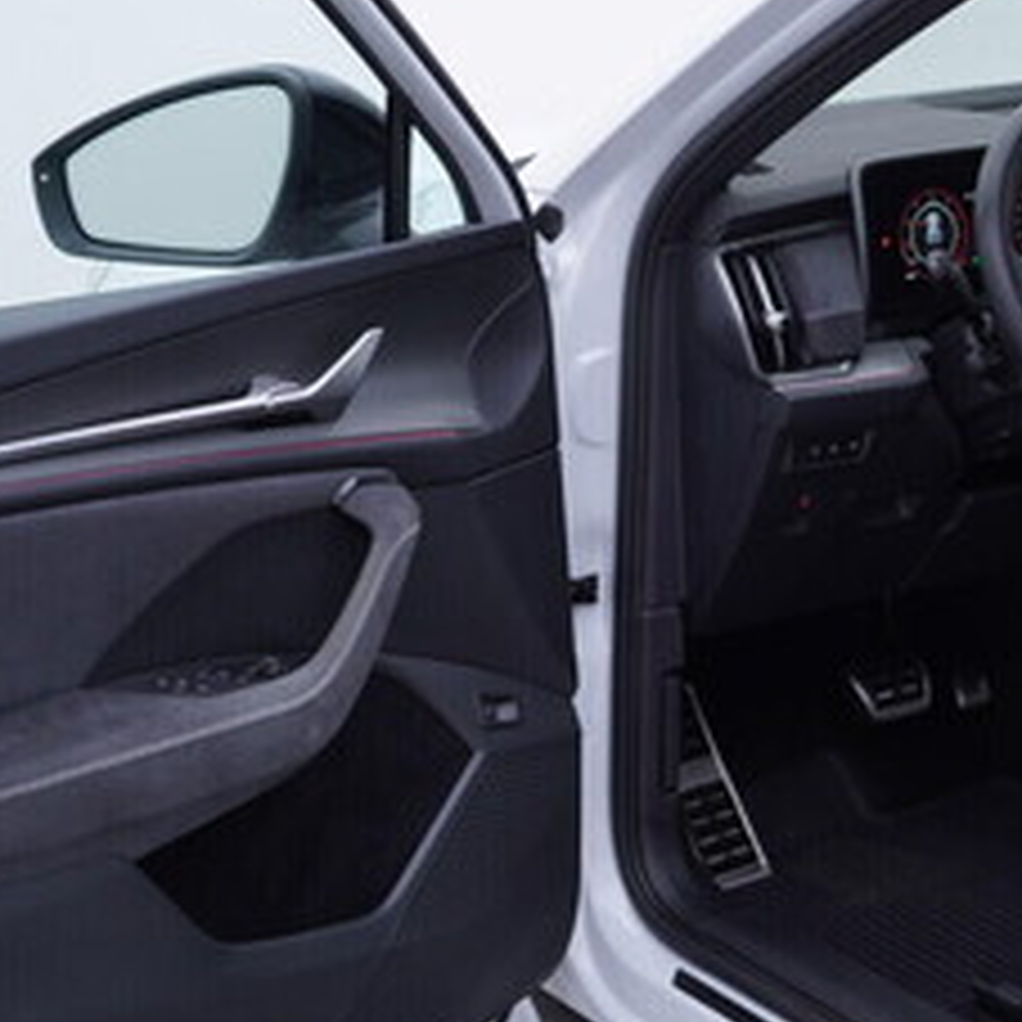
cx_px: 698
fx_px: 2472
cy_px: 506
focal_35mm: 74
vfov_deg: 23.4
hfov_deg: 23.2
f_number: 3.5
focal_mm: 24
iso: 125
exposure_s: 1/60
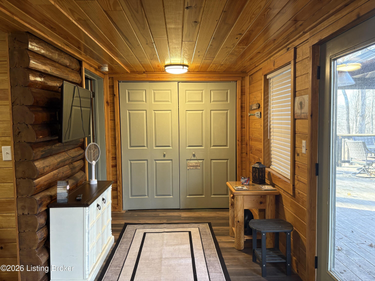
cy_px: 140
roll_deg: +0.9
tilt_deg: -4.0
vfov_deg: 53.0
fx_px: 282
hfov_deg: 67.3
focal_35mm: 26
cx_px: 188
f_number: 1.6
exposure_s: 1/60
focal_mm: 5.96
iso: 160
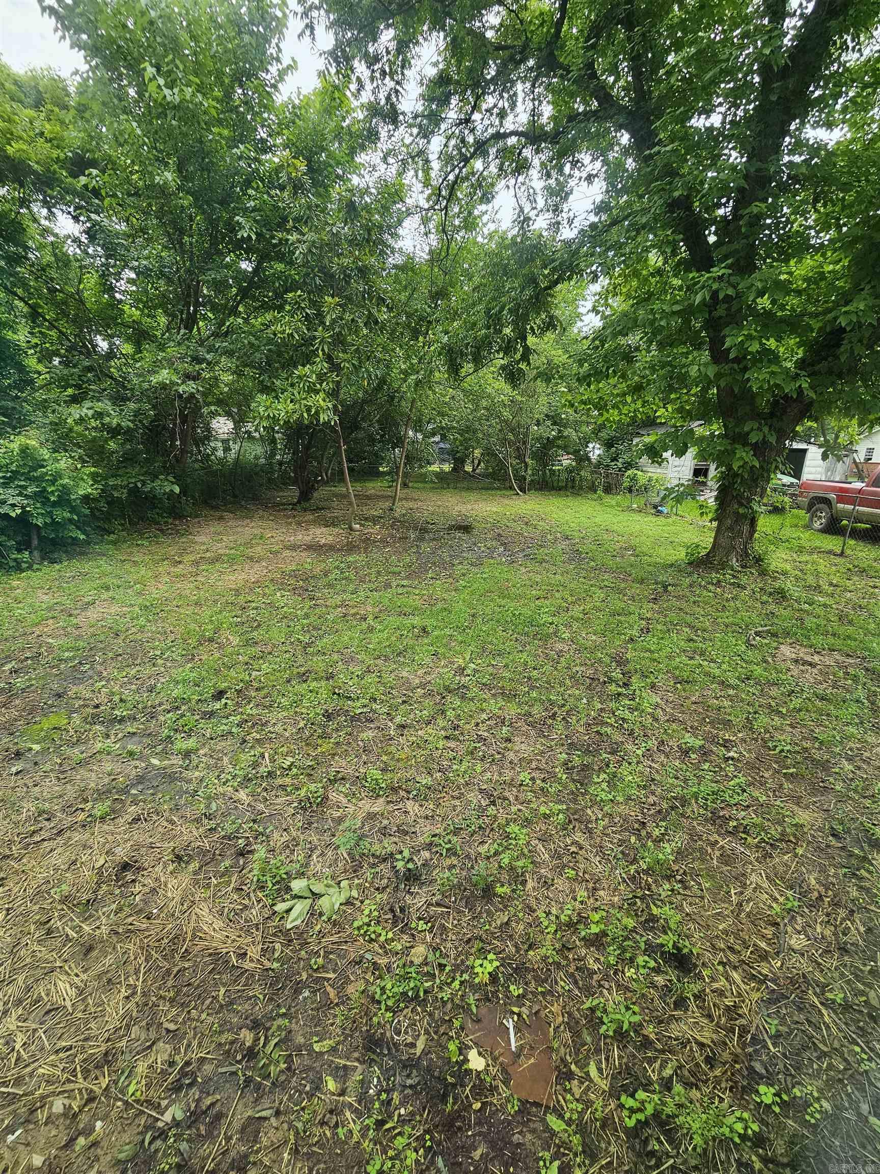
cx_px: 440
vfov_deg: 106.2
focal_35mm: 13
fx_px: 441
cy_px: 587
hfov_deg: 89.9
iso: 50
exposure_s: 1/120
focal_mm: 2.2
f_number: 2.2
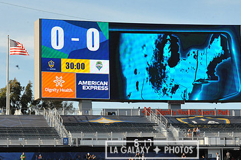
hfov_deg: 12.3
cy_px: 51
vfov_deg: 8.2
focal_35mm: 167
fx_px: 1117
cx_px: 152
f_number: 14
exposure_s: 1/800
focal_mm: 105
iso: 1600
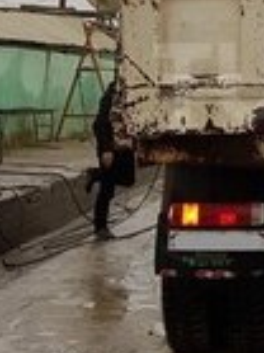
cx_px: 414
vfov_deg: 20.9
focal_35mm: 93
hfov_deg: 14.6
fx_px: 947
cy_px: 81
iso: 40
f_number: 1.7
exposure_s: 1/1472
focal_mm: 4.2
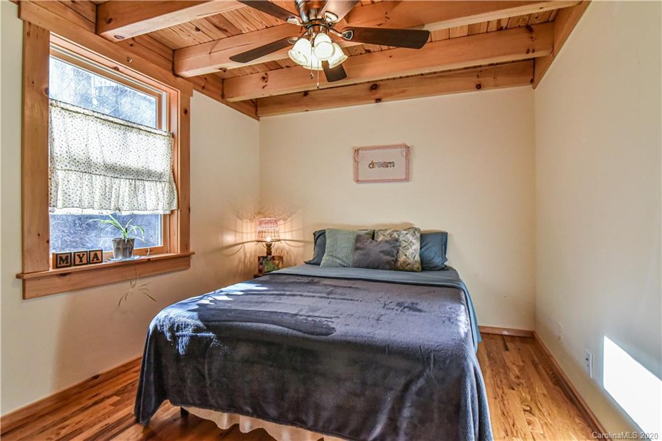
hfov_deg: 90.0
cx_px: 331
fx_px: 331
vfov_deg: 67.4
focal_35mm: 18
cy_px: 220
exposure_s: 1/160
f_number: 13
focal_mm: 18
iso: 4000
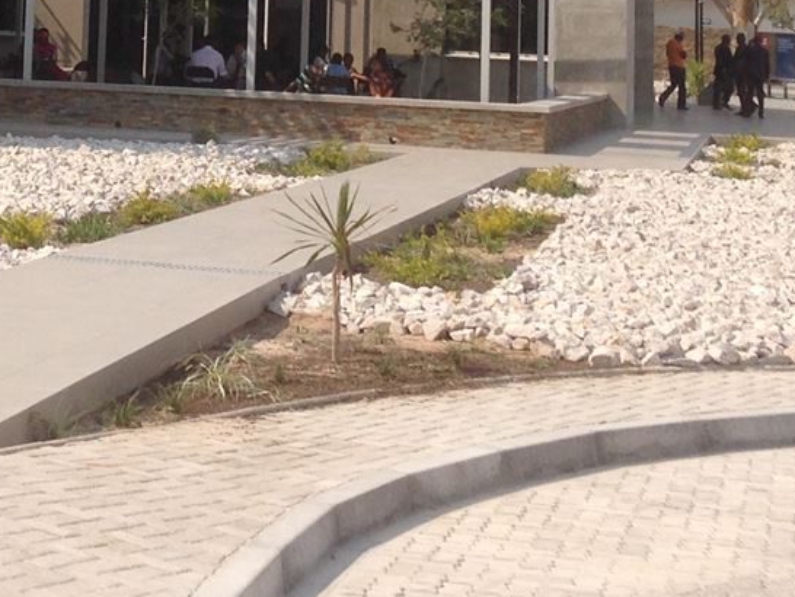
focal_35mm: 116
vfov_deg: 12.2
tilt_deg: +4.6
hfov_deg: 16.7
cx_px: 48
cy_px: -277
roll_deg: -2.7
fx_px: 2665
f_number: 2.4
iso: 50
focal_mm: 4.12
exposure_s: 1/1938
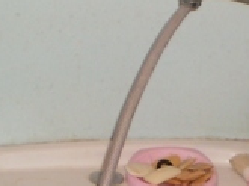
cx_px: 270
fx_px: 1005
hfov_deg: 13.8
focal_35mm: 140
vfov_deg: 10.3
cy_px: 239
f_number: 3.1
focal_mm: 6.3
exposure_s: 1/30
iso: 125
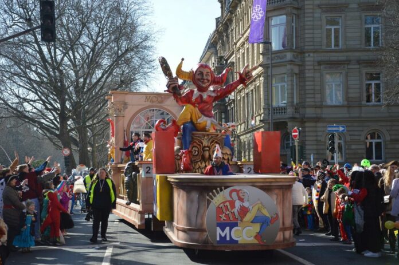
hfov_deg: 28.1
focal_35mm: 72
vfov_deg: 18.9
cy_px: 132
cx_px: 200
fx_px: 797
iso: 400
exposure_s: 1/1250
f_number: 4.8
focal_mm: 48
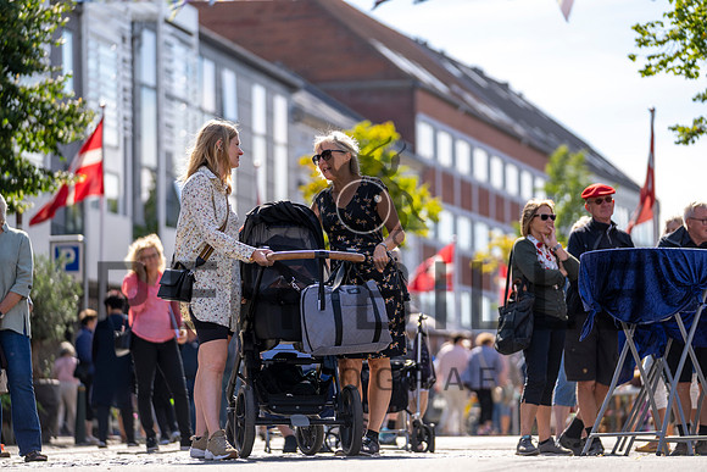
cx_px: 354
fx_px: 2750
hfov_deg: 14.7
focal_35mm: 140
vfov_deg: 9.8
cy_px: 236
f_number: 2.8
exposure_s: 1/1000
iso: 100
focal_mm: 140
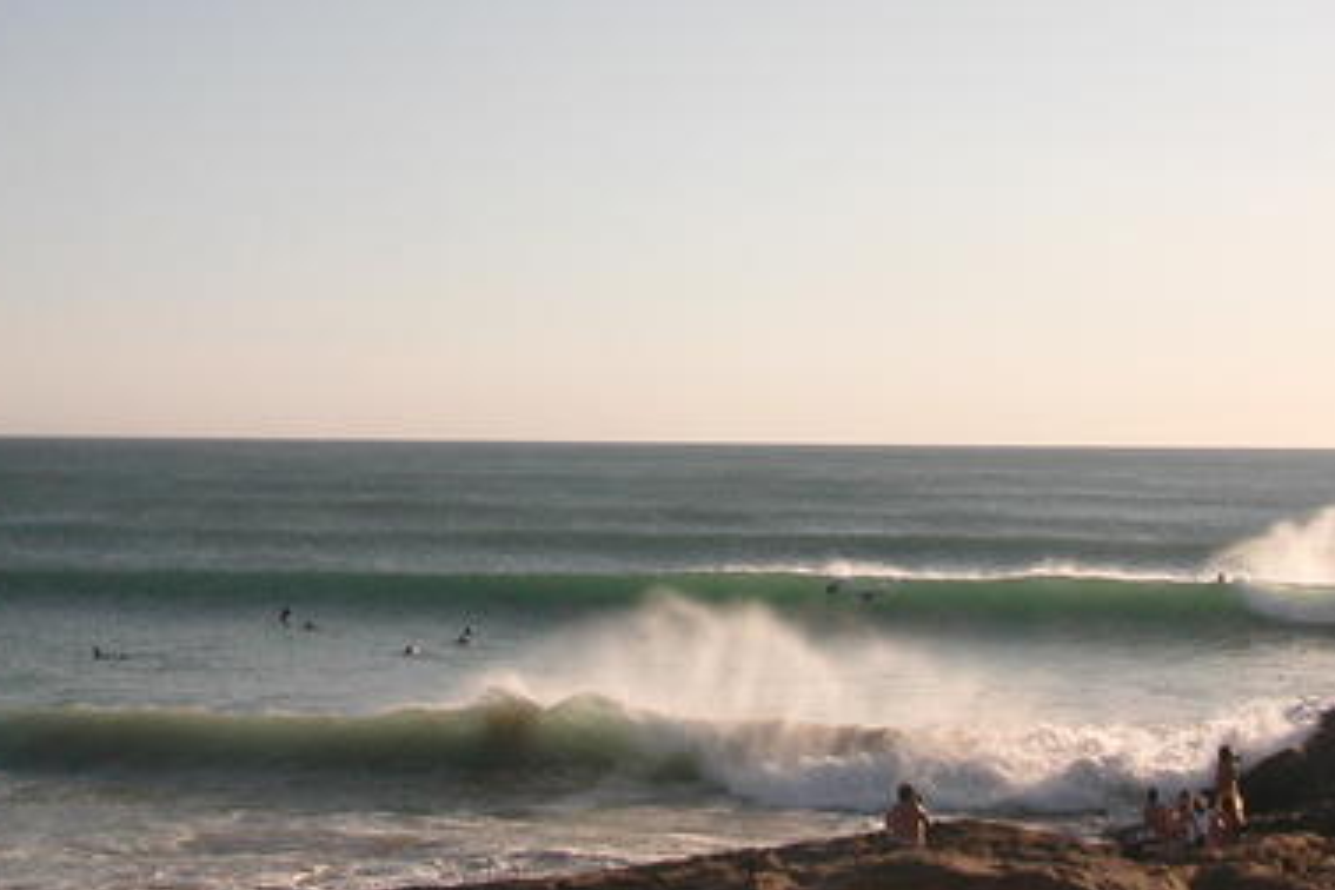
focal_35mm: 74
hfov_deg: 27.3
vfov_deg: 18.4
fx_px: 2744
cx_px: 637
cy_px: 350
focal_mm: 7.5
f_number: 5.2
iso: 100
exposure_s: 1/711
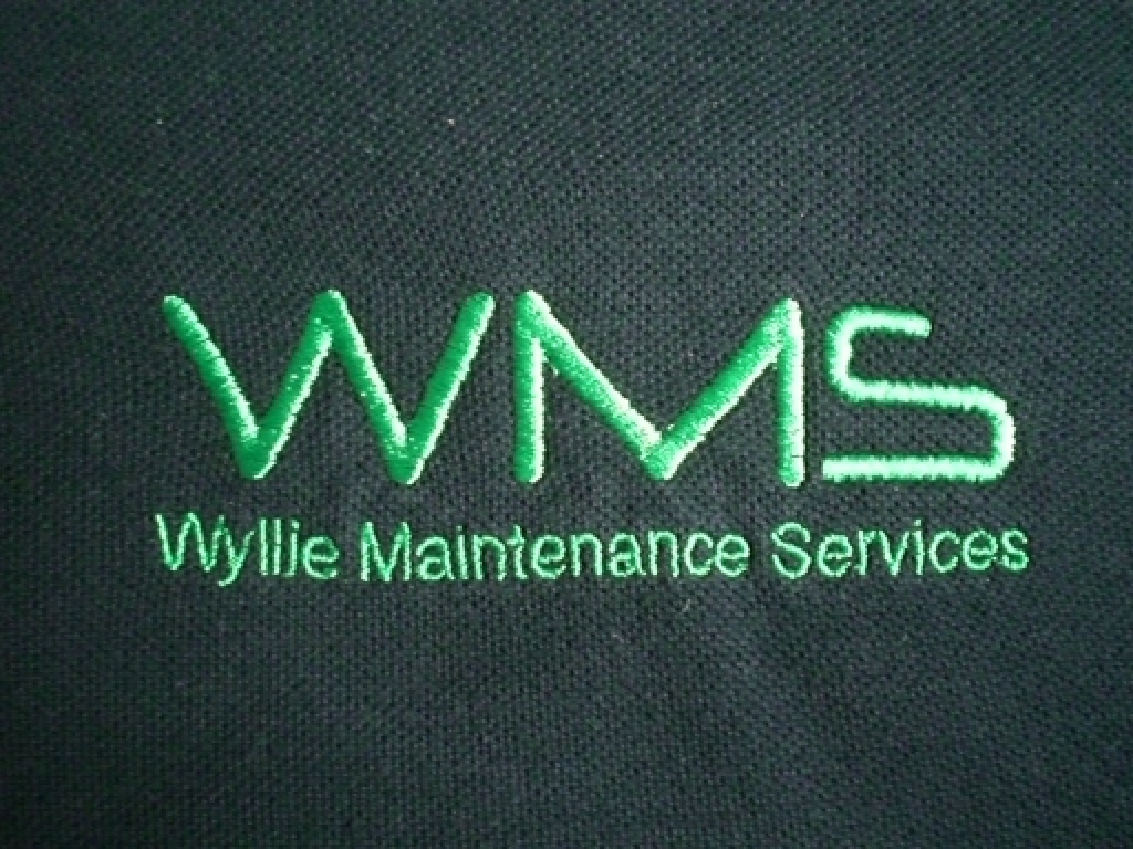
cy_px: 424
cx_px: 566
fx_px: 1244
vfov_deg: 37.7
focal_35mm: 38
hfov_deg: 49.0
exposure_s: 1/15
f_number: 3.1
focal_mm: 6.3
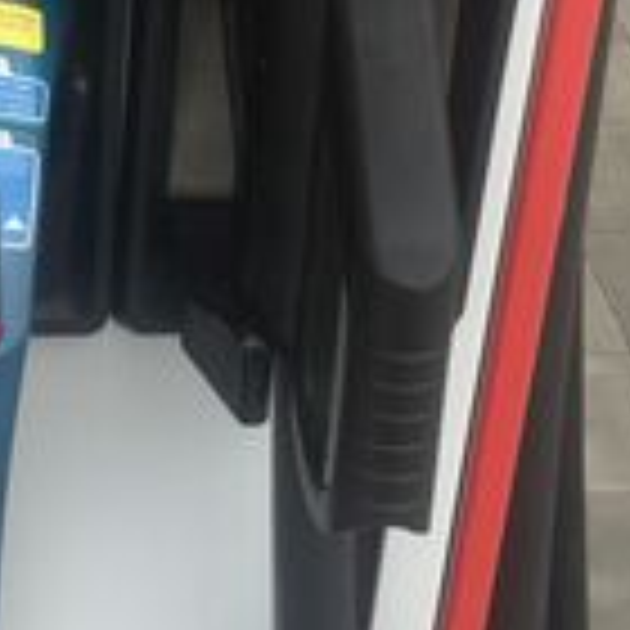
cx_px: -40
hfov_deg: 17.7
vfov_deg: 17.6
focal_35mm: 95
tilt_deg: -27.6
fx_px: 1956
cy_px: -72
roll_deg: -1.6
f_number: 2.2
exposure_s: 1/608
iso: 32
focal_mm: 4.15
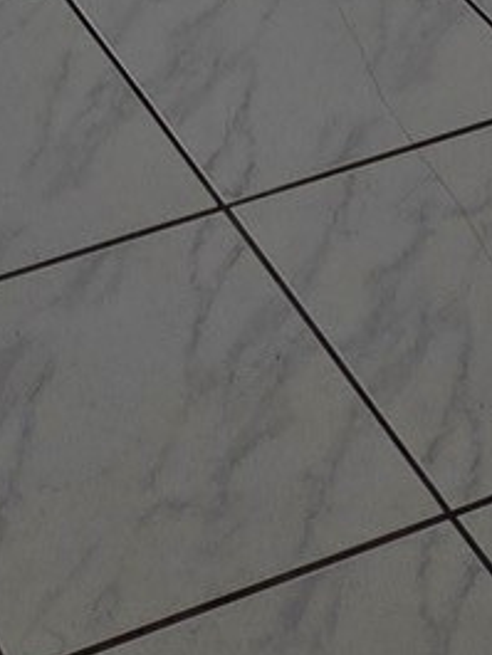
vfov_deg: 10.6
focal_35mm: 139
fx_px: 2632
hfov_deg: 10.6
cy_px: -1219
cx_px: 82
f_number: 1.8
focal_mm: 5.4
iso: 50
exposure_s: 1/120
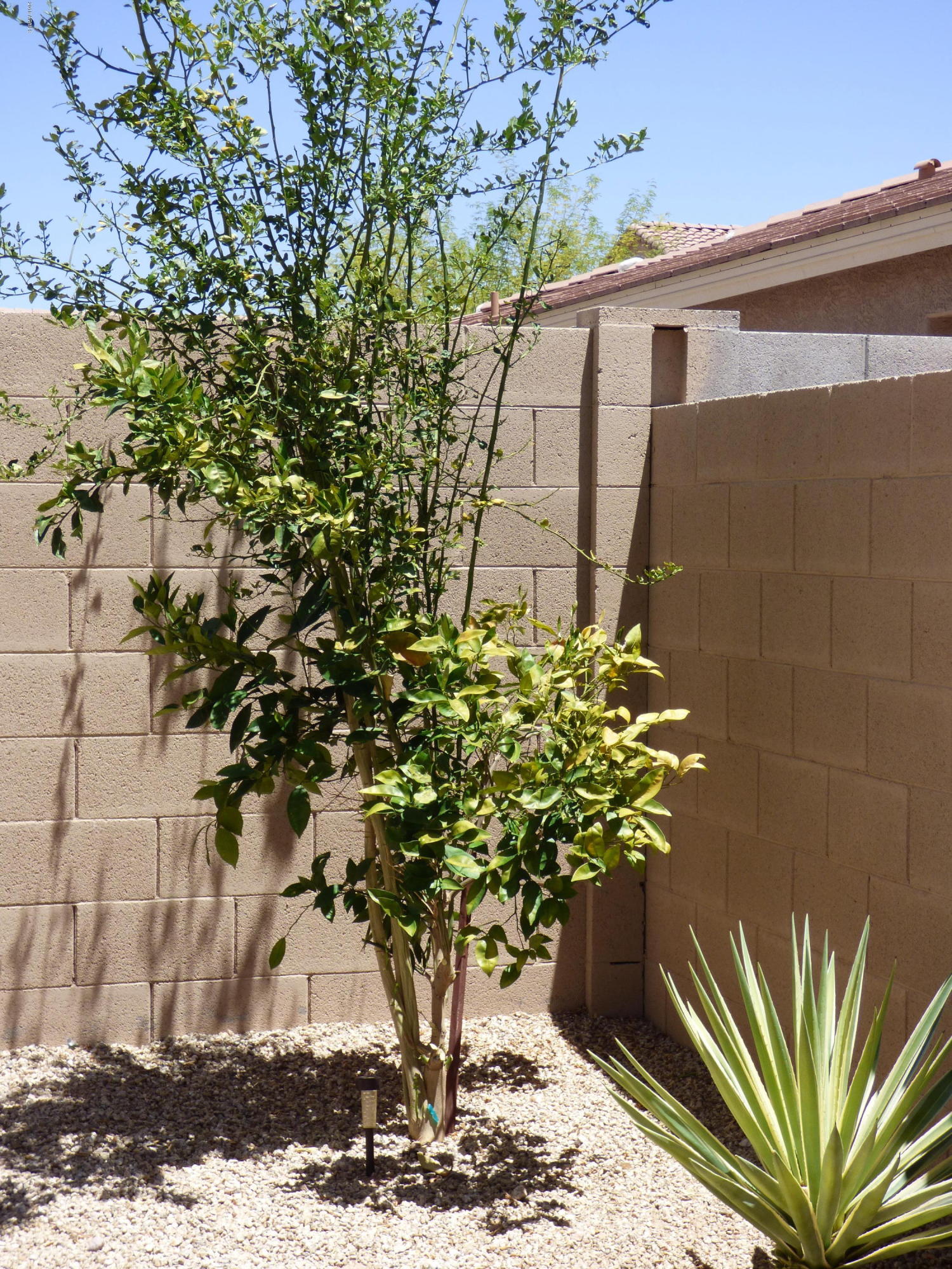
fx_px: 2420
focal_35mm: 66
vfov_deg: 29.4
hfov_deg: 22.3
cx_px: 476
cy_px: 634
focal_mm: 11.21
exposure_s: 1/500
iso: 100
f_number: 4.2
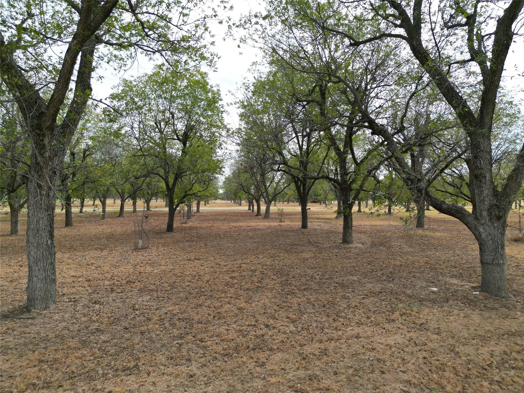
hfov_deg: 71.6
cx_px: 262
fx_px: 363
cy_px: 196
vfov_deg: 56.8
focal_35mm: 24
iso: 200
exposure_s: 1/2500
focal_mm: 6.72
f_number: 1.7
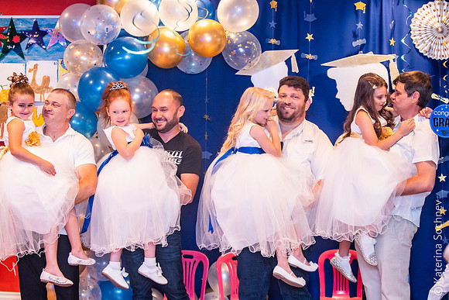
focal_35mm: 73
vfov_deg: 18.6
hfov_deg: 27.5
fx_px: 916
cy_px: 150
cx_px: 224
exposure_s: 1/200
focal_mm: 70
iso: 3200
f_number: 2.8
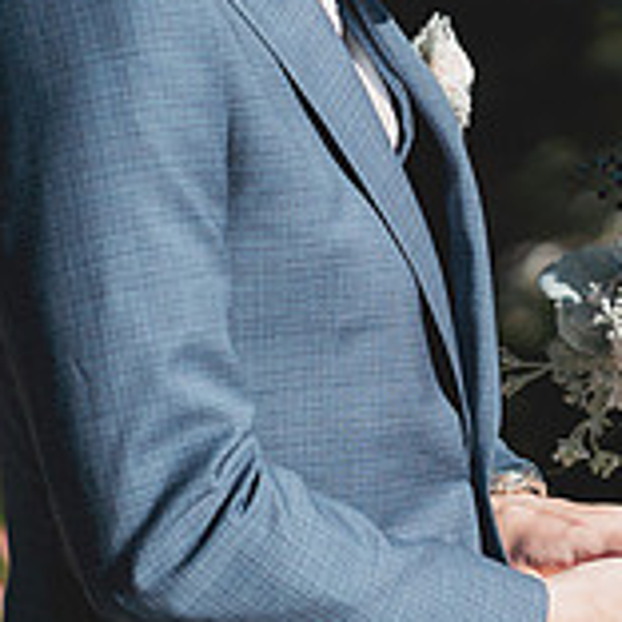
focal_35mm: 274
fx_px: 5570
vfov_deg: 6.4
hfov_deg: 6.4
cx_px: 666
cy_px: 74
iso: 200
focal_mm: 85
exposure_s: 1/5000
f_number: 3.2
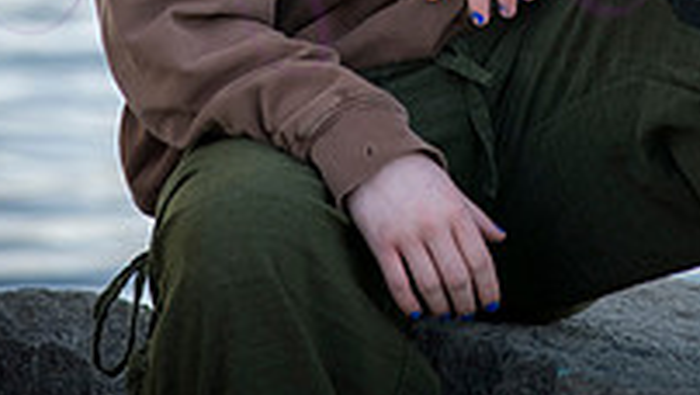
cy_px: -378
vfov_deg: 3.3
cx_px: 471
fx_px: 6724
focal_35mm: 362
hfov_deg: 6.0
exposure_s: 1/640
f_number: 4.5
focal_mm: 155
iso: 400
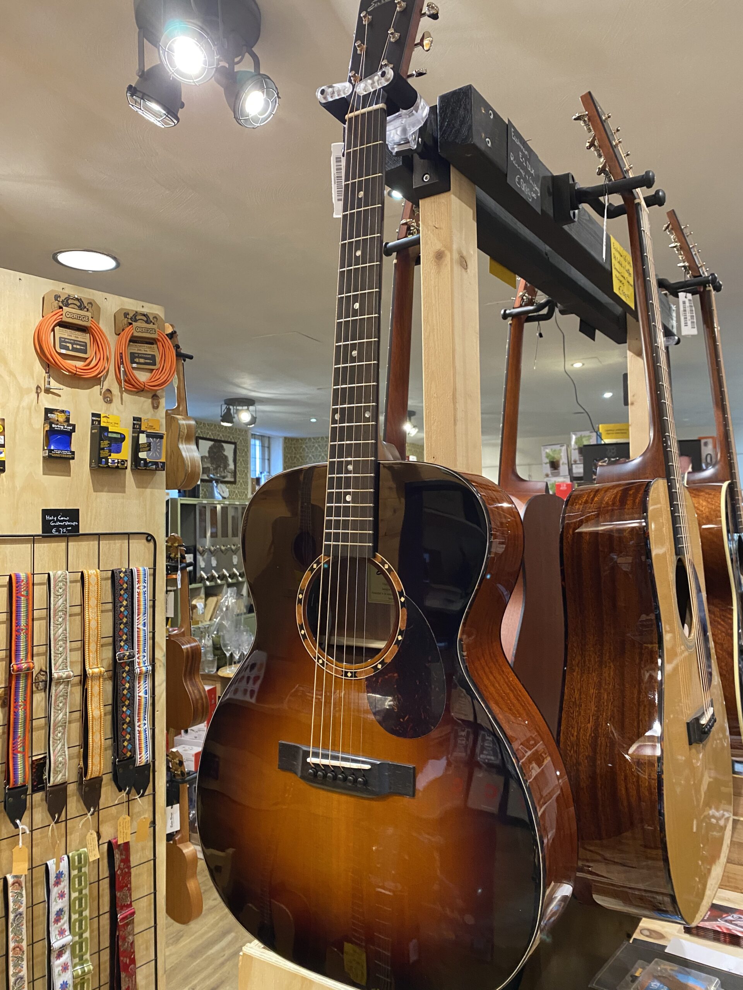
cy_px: 495
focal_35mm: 26
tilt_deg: +2.9
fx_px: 744
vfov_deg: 67.3
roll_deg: +0.3
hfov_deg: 53.1
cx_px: 372
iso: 250
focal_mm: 4.25
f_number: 1.8
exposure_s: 1/50
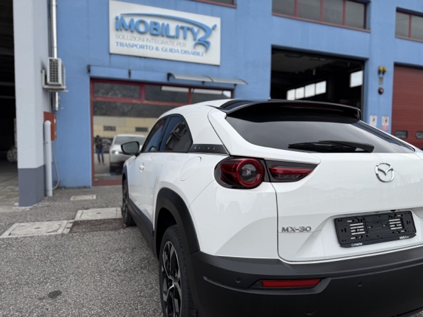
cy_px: 158
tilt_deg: -2.9
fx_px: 293
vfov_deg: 56.8
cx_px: 212
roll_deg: -1.0
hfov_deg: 71.6
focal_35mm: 24
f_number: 1.78
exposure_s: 1/2703
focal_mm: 6.76
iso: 80
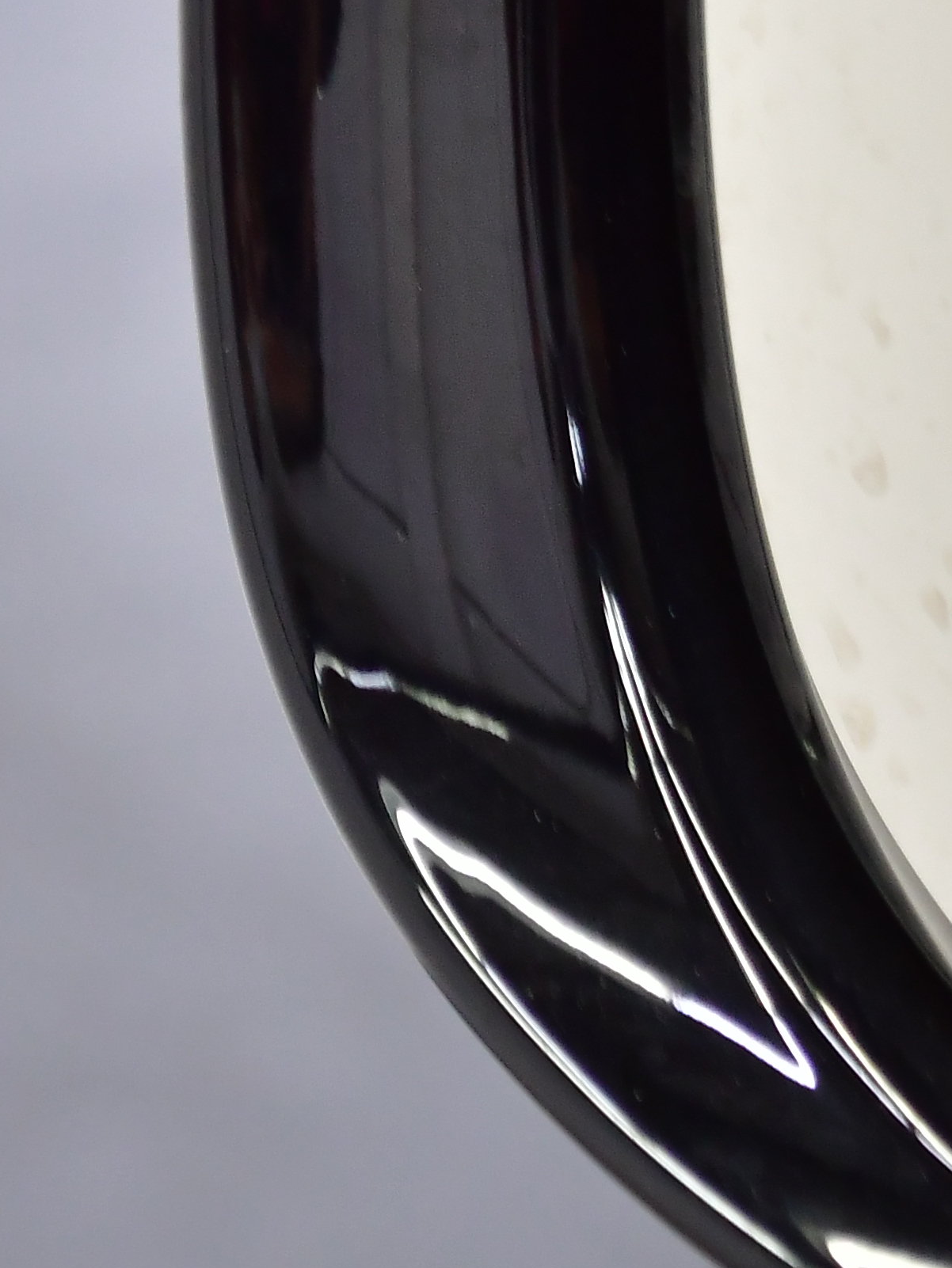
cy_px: 138
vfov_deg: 7.2
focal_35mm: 276
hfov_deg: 5.4
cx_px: 741
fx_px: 10106
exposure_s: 1/40
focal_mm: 55
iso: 900
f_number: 5.6
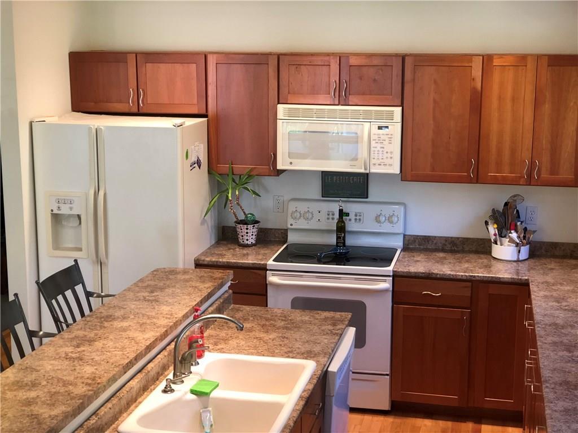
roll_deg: -0.6
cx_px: 289
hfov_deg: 33.8
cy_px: 216
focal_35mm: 57
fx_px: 952
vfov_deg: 25.7
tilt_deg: -12.9
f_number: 2.8
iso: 250
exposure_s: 1/60
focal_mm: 6.6
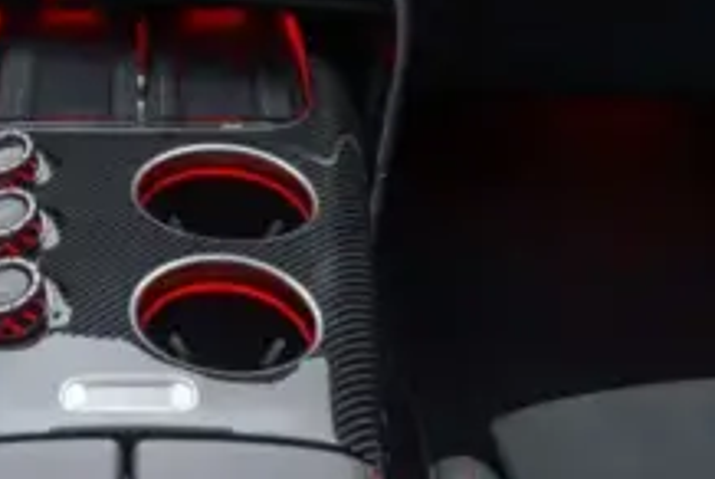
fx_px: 1492
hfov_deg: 26.4
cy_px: -274
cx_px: 141
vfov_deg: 16.4
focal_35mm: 75
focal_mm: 16
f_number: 10
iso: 200
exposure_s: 1/4
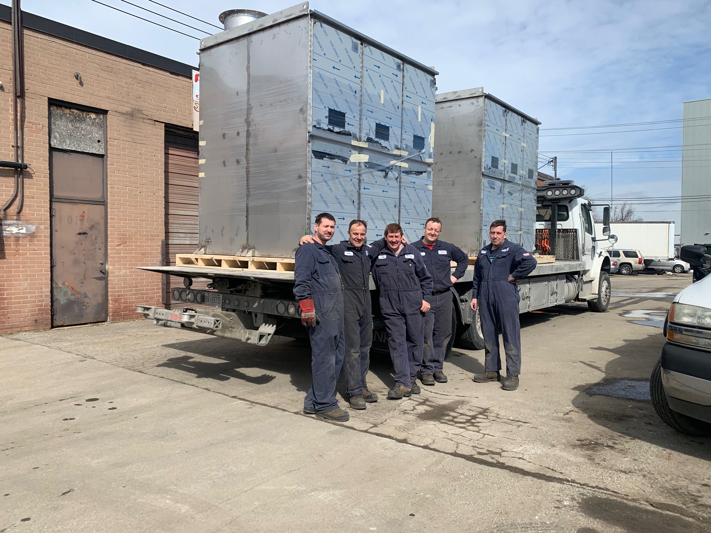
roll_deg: -0.8
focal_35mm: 26
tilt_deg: -1.8
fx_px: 534
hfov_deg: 67.3
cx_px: 356
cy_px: 266
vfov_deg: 53.1
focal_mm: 4.25
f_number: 1.8
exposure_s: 1/2994
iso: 25
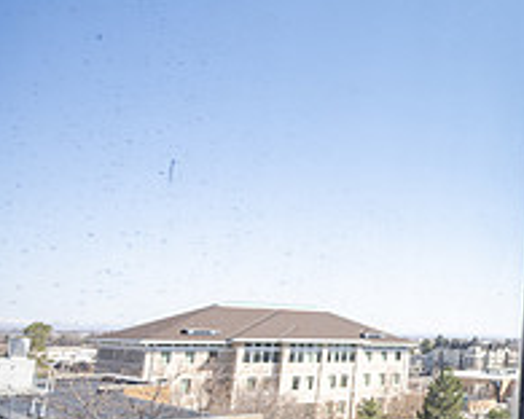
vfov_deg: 38.0
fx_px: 605
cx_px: 731
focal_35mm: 39
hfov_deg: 31.5
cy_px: 257
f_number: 4
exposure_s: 1/800
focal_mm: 14
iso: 80
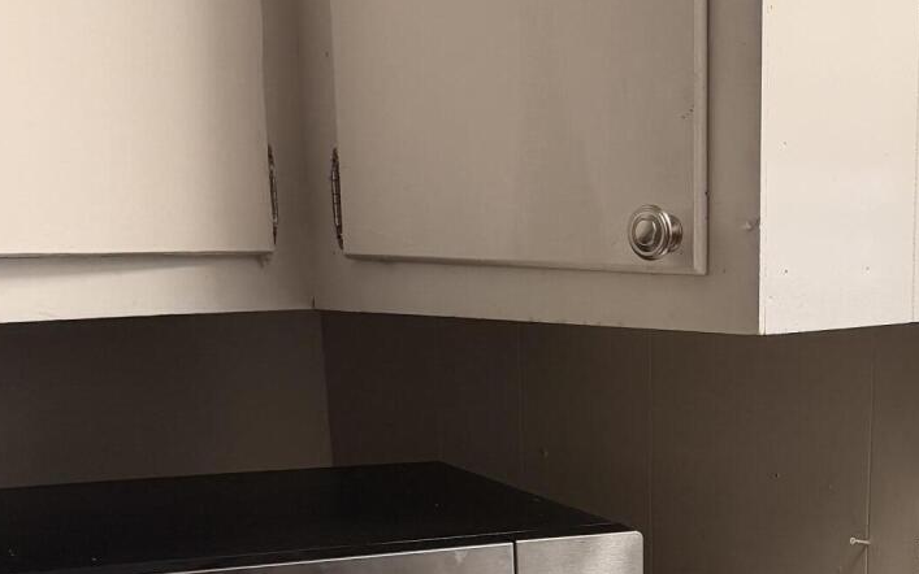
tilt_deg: -16.7
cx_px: 796
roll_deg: -1.9
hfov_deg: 27.7
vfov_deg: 16.9
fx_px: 1803
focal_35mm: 72
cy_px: 774
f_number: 1.78
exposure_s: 1/120
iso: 200
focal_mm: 6.76
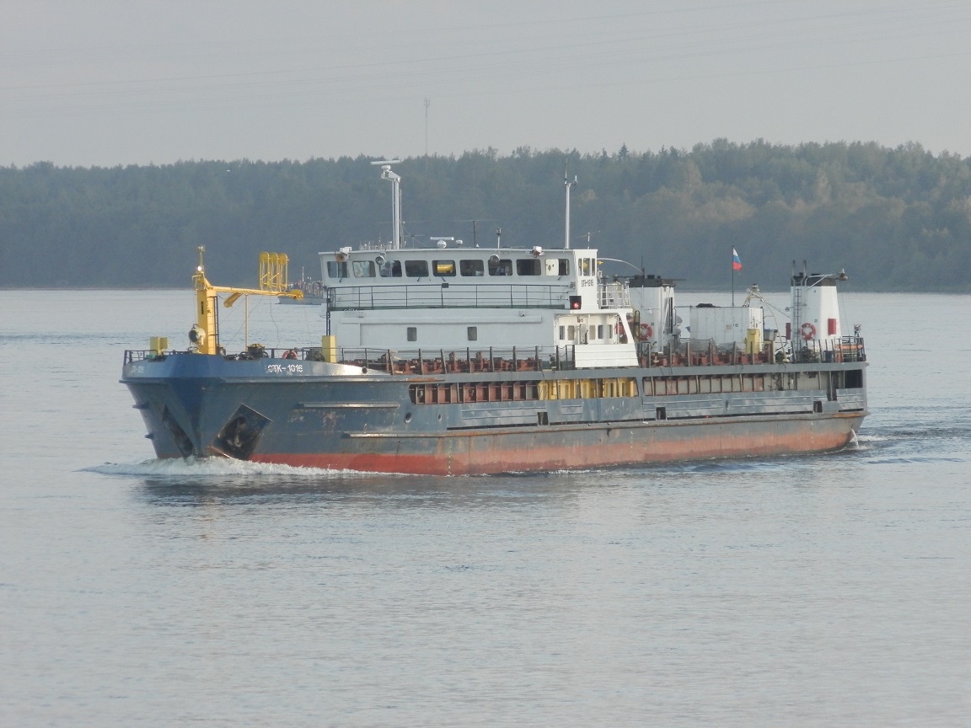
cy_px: 364
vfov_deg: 3.7
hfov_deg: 5.0
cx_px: 486
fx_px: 11136
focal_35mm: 397
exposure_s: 1/200
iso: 200
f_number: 5.7
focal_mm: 70.9
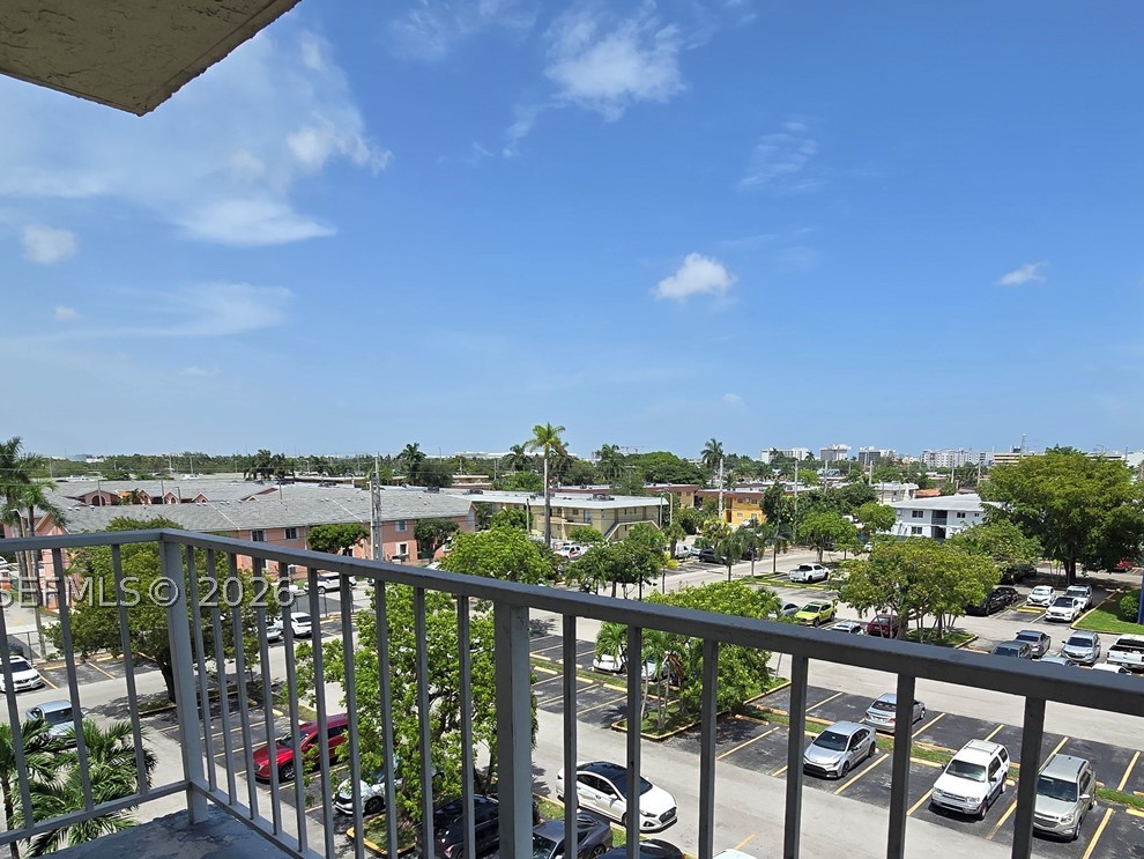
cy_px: 592
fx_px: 694
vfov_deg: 61.5
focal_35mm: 21
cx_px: 649
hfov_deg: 78.6
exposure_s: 1/2531
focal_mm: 2.2
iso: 50
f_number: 2.2
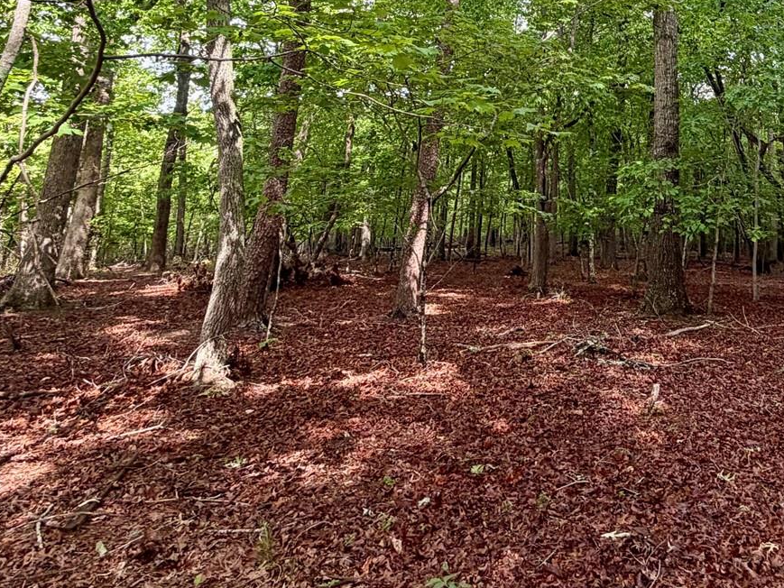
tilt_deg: +11.7
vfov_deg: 38.9
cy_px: 25
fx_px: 748
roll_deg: -2.5
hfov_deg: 51.4
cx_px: 643
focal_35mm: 33
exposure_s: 1/143
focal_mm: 2.22
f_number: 2.2
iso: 64
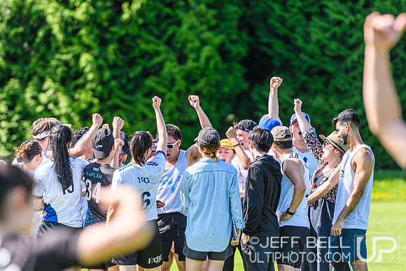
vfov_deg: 4.6
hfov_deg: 6.9
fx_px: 3384
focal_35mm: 300
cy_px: 136
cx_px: 203
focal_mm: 200
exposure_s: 1/1250
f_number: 3.2
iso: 200
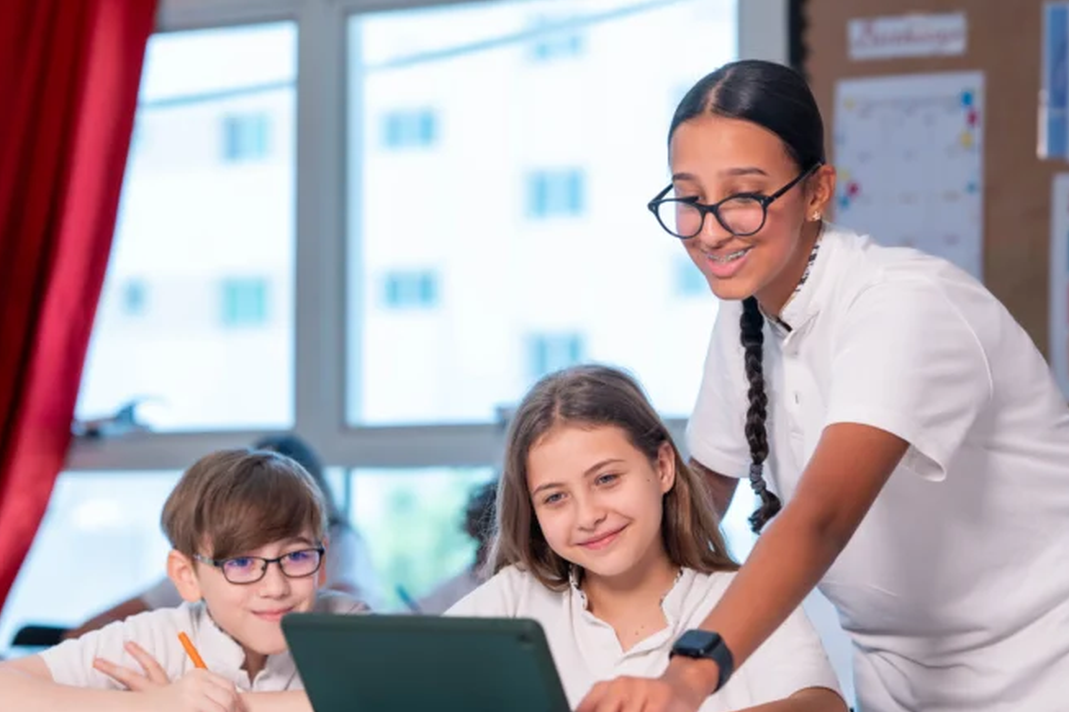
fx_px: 2969
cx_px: 529
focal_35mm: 100
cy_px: 367
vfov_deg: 13.7
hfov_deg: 20.4
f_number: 2.8
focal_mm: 85
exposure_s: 1/160
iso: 320
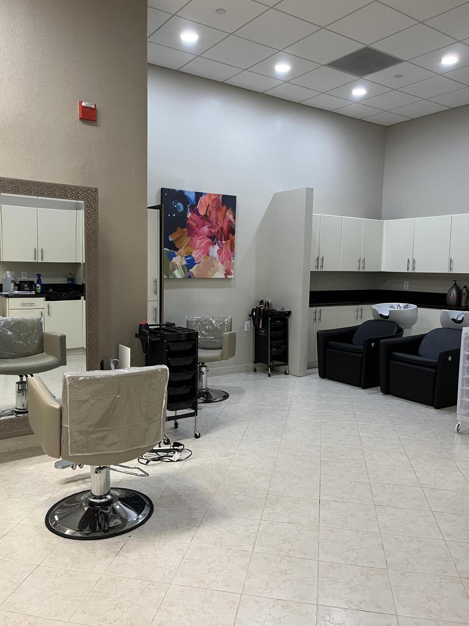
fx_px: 488
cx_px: 235
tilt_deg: -4.7
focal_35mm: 27
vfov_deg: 65.3
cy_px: 316
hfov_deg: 51.3
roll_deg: -1.4
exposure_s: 1/60
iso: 100
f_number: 1.6
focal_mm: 5.1
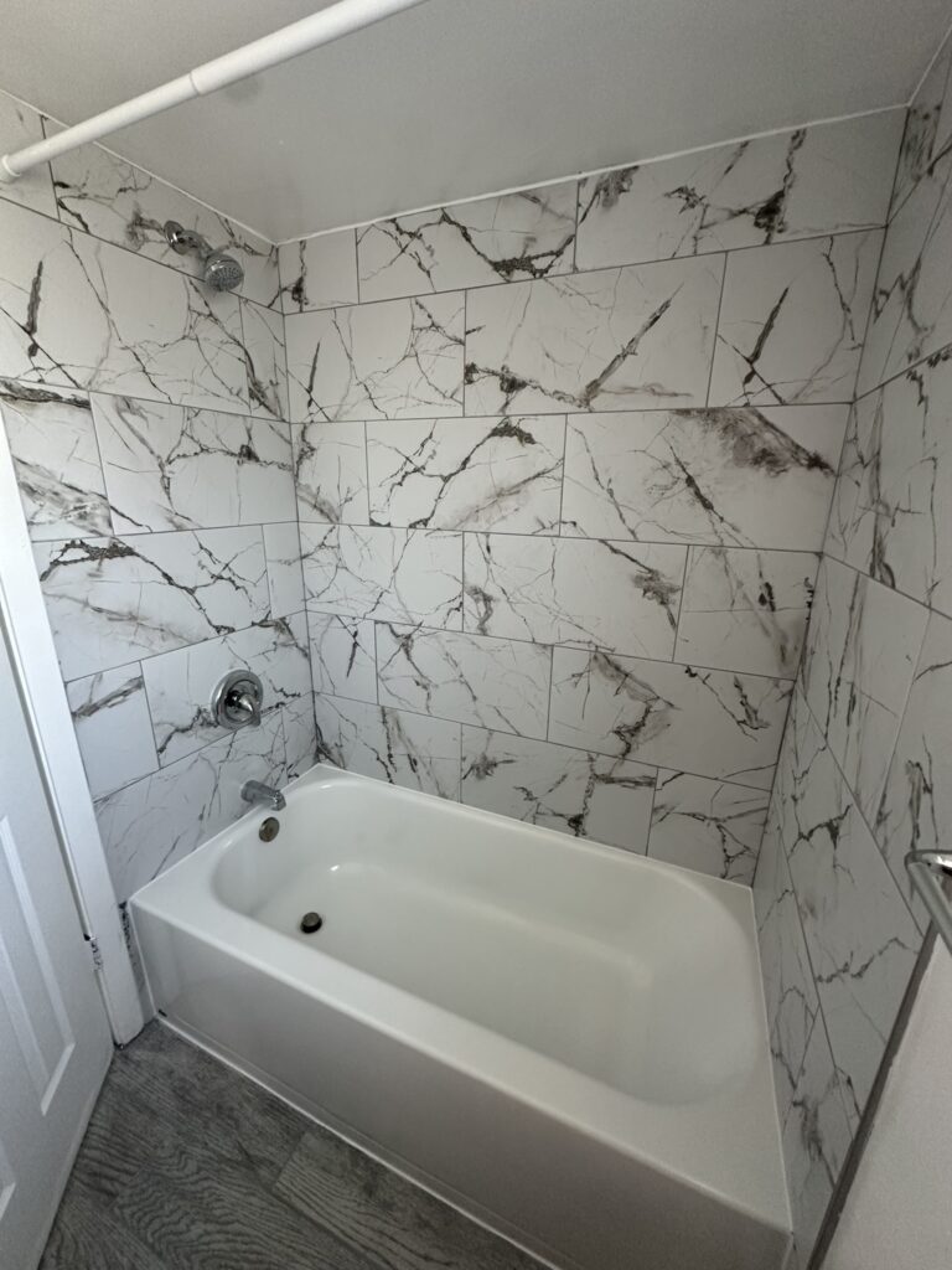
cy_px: 635
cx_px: 476
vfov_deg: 102.1
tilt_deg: -16.6
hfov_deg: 85.7
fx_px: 513
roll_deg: -2.2
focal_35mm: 14
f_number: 2.2
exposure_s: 1/99
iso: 250
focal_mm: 2.22
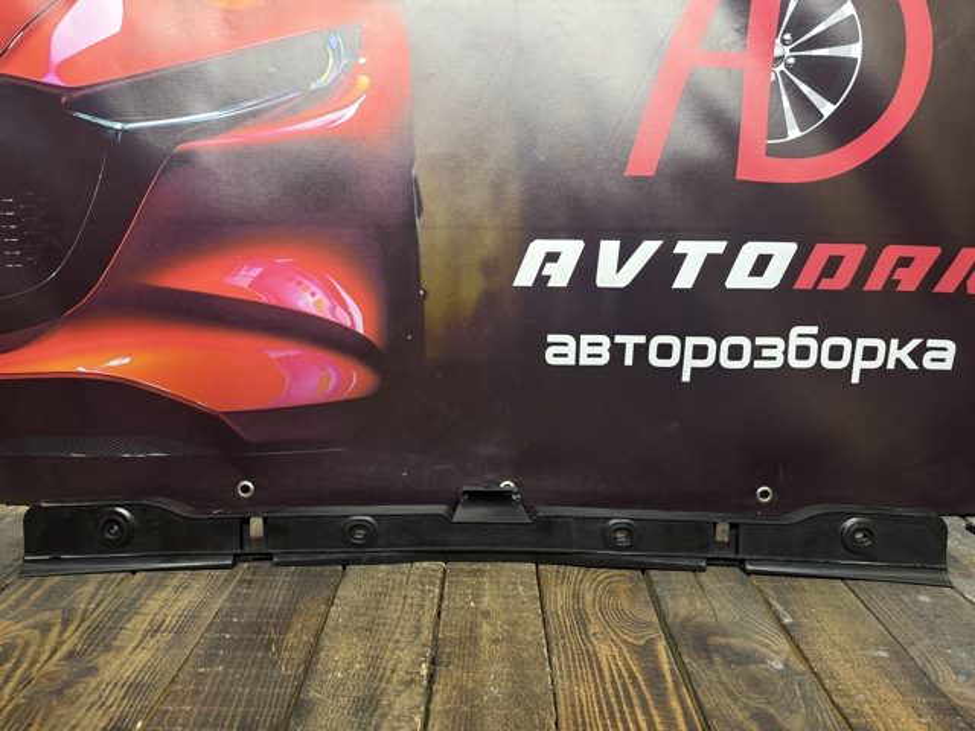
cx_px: 488
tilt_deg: -12.6
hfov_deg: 71.6
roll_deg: -0.9
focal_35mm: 24
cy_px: 366
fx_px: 676
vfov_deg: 56.8
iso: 200
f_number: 1.78
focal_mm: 6.76
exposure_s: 1/50
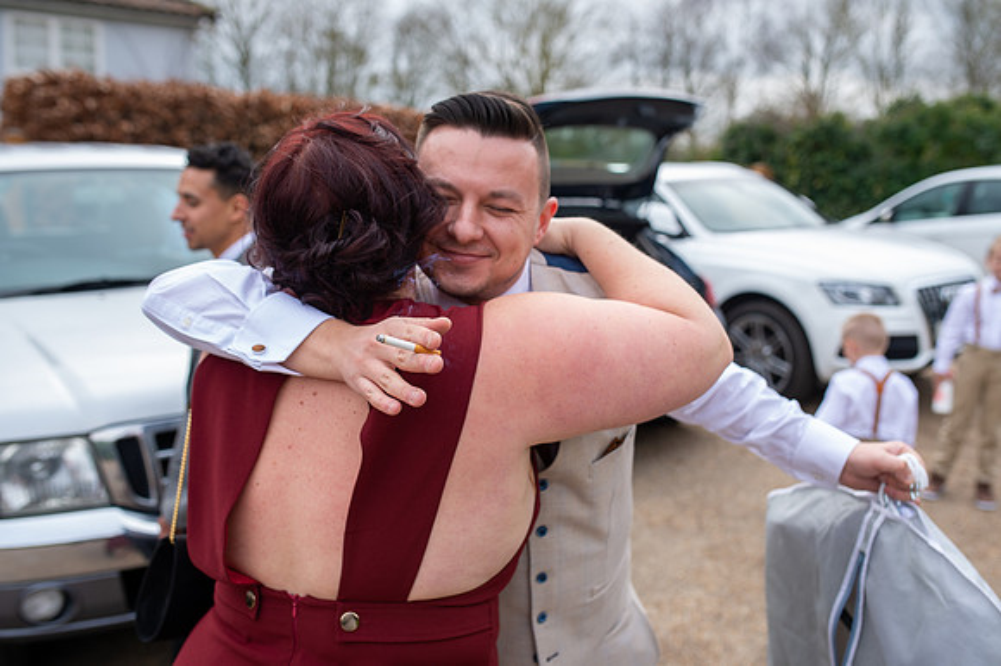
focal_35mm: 35
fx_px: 973
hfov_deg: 54.5
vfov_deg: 37.8
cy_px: 333
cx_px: 500
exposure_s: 1/320
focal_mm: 35
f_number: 4
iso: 100
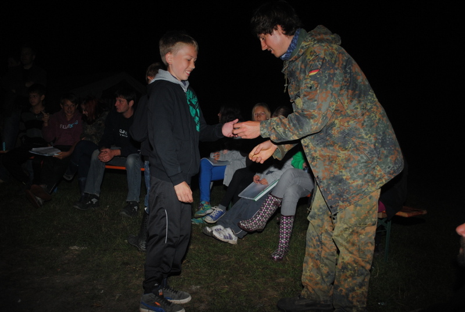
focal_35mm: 39
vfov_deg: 34.3
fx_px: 504
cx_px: 232
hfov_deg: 49.5
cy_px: 156
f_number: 4.2
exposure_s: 1/60
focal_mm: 26
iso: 200
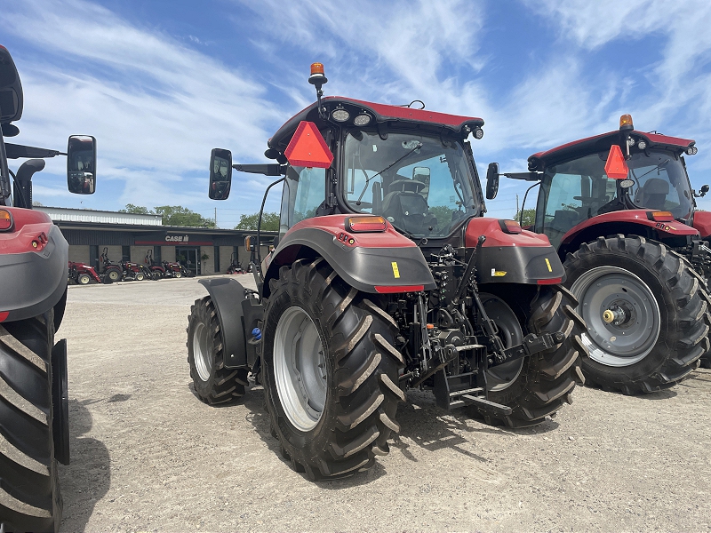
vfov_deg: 53.1
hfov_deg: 67.3
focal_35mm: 26
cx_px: 356
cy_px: 266
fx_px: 534
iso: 32
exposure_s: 1/3610
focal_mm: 4.2
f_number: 1.6
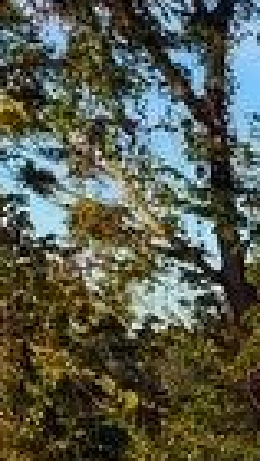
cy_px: 751
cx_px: 968
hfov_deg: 6.9
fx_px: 1748
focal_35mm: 143
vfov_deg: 13.8
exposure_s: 1/483
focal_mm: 5.56
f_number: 1.8
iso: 100
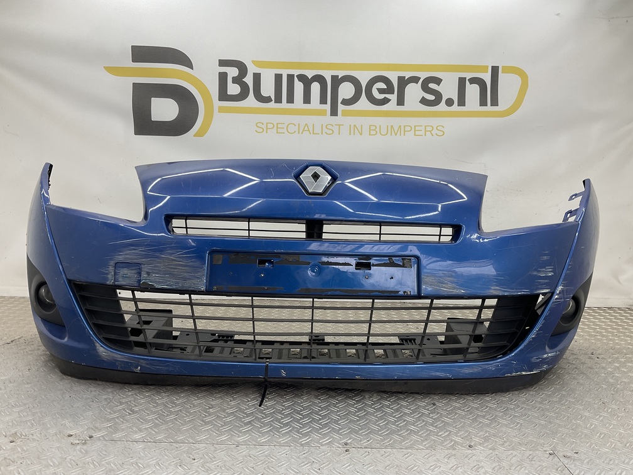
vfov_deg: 48.2
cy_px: 238
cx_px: 316
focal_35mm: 29
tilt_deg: -7.3
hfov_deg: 61.7
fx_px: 530
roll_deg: -3.2
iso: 25
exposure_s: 1/100
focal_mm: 3
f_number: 1.8
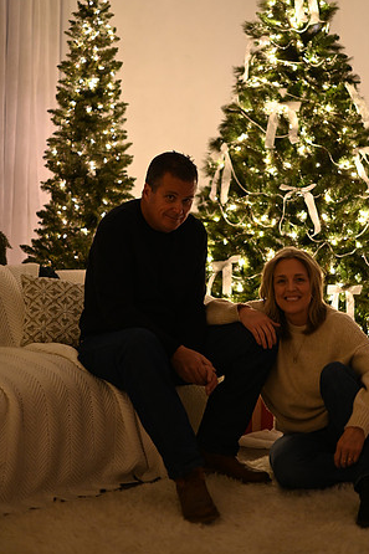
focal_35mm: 65
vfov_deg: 30.9
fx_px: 1000
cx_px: 216
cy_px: 216
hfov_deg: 20.9
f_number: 1.8
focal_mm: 50
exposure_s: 1/100
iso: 1600
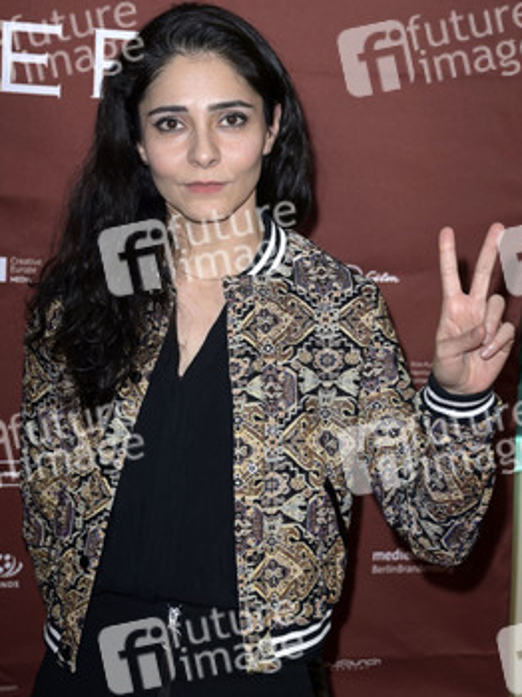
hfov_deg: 11.1
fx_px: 2698
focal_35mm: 134
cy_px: 348
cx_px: 259
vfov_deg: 14.7
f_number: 5.6
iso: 400
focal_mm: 122
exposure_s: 1/250
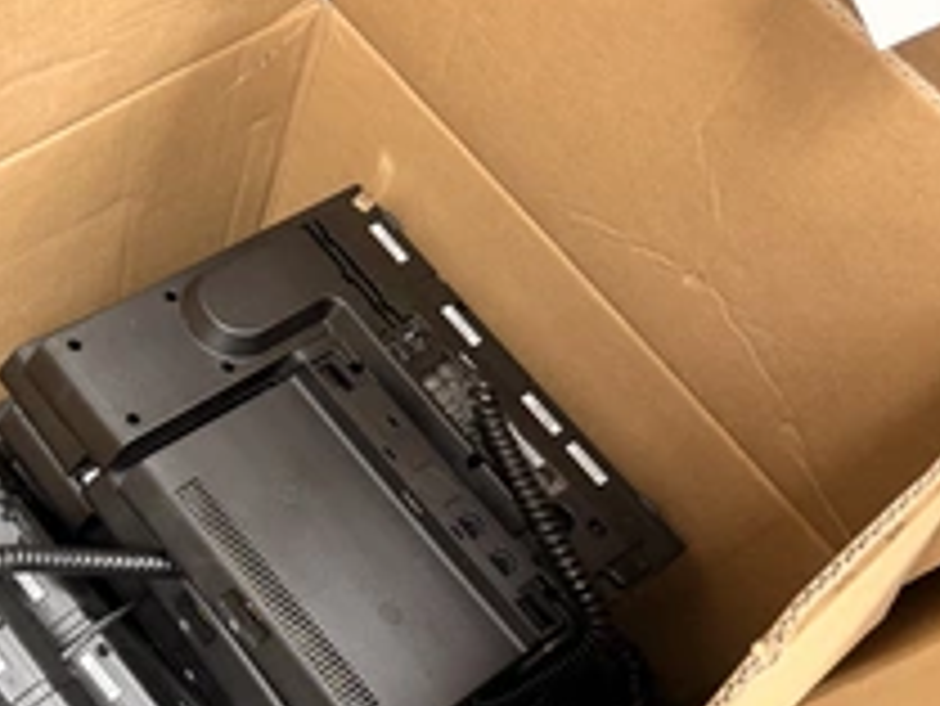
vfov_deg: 30.4
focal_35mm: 46
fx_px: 1250
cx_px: 162
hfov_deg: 39.3
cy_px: 616
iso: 400
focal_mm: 6.76
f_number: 1.78
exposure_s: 1/60
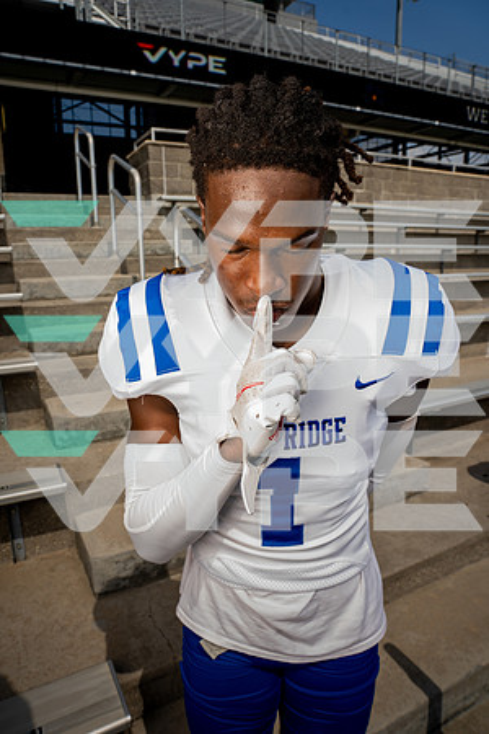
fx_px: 489
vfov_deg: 73.7
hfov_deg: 53.1
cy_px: 367
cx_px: 244
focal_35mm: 24
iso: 50
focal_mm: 24
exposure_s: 1/250
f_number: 8
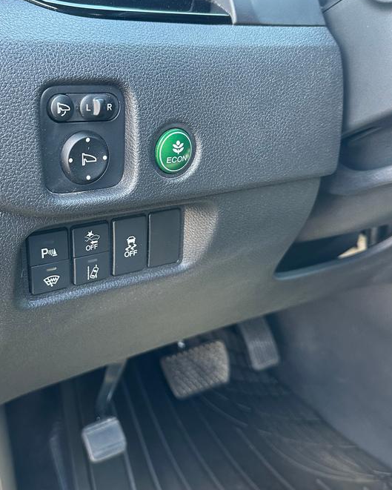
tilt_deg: -21.8
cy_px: 229
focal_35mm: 34
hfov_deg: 42.9
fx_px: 493
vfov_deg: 52.8
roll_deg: -0.3
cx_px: 136
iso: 200
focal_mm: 6.86
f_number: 1.78
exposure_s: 1/121
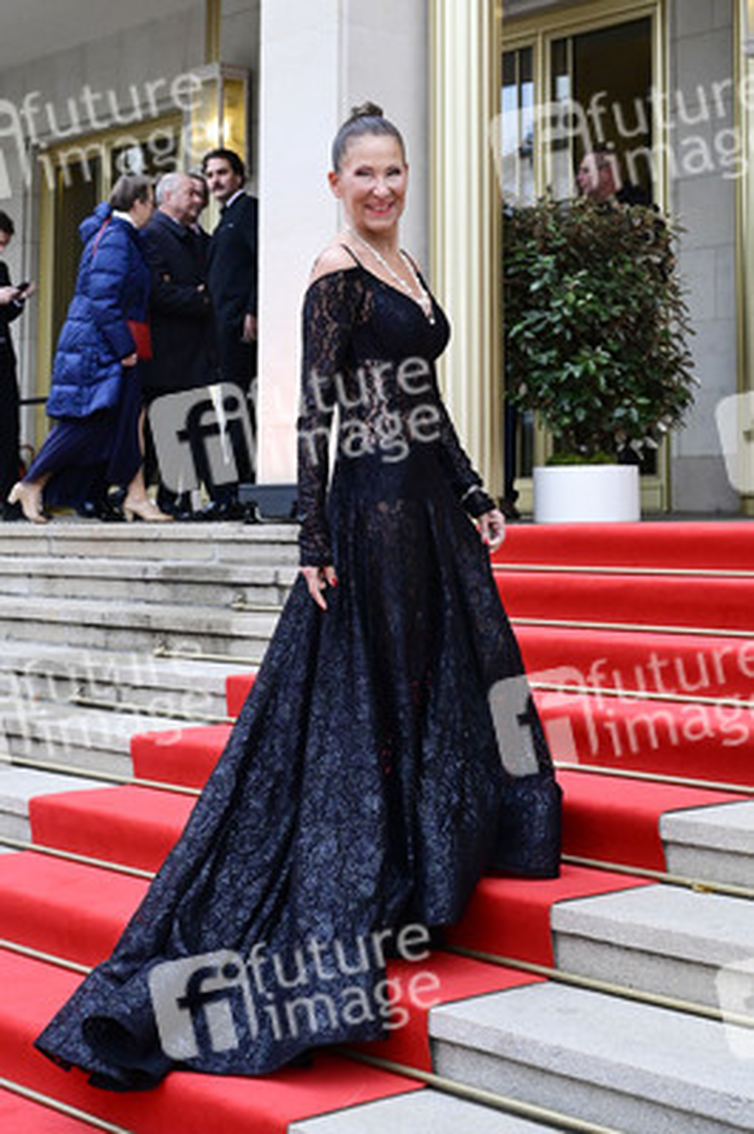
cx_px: 377
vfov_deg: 45.5
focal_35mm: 43
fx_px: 1353
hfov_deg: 31.1
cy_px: 567
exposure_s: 1/320
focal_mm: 43
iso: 4000
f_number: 5.6
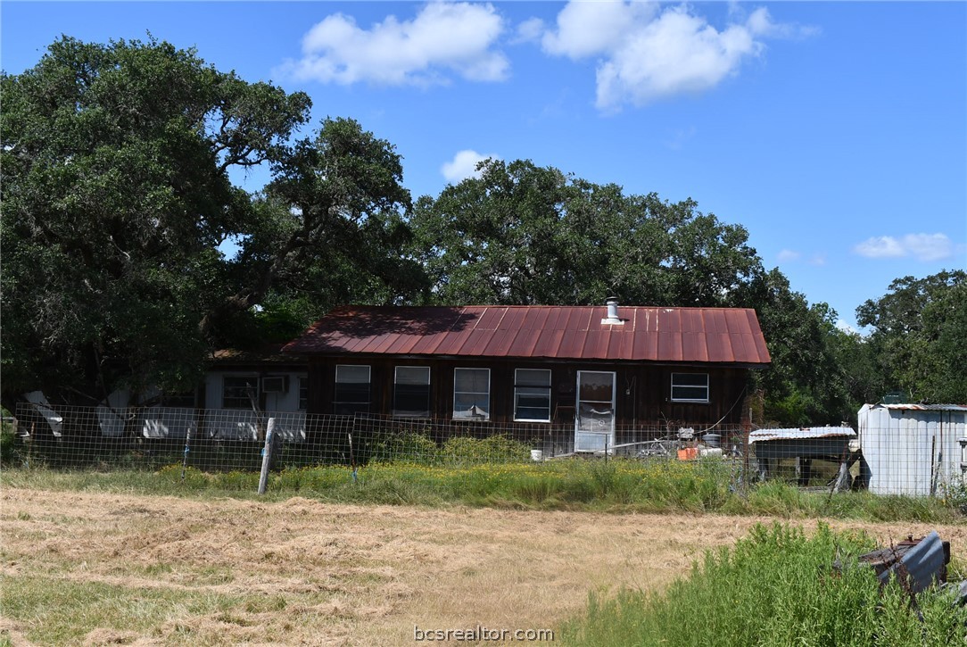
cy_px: 324
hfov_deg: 44.5
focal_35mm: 44
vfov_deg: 30.6
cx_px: 484
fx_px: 1183
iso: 100
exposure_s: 1/320
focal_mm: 22
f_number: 9
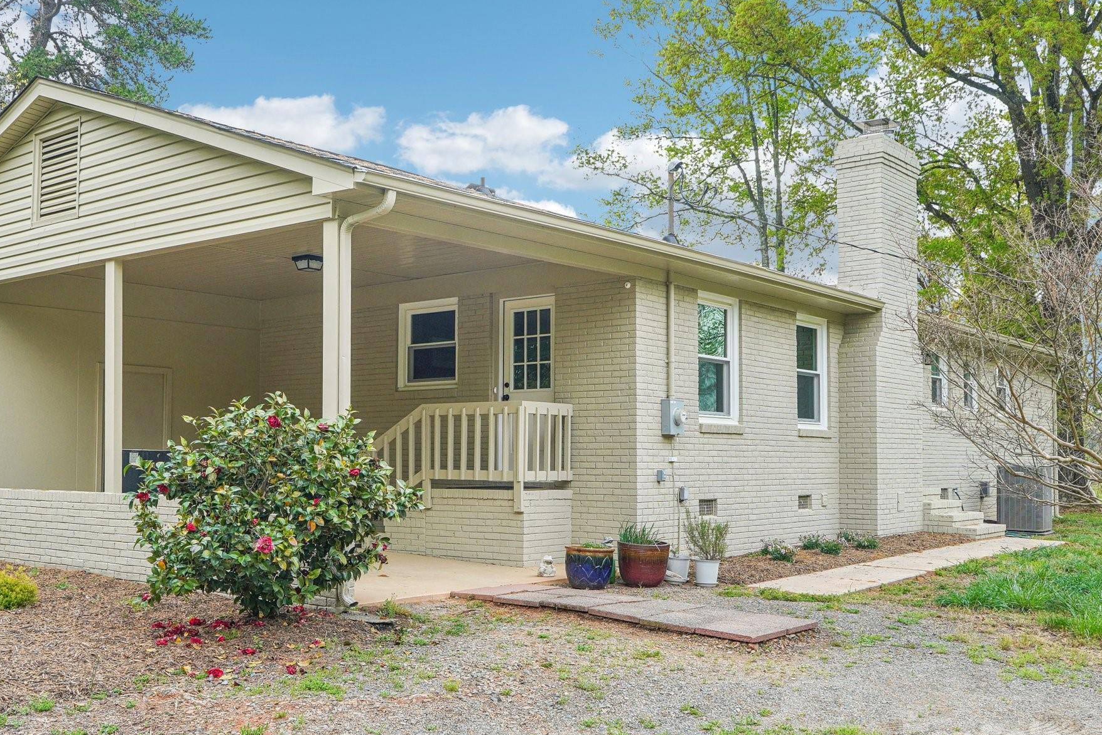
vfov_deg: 37.8
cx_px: 467
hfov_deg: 54.2
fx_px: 1071
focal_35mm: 35
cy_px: 412
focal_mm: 20
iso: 200
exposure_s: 1/30
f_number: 8
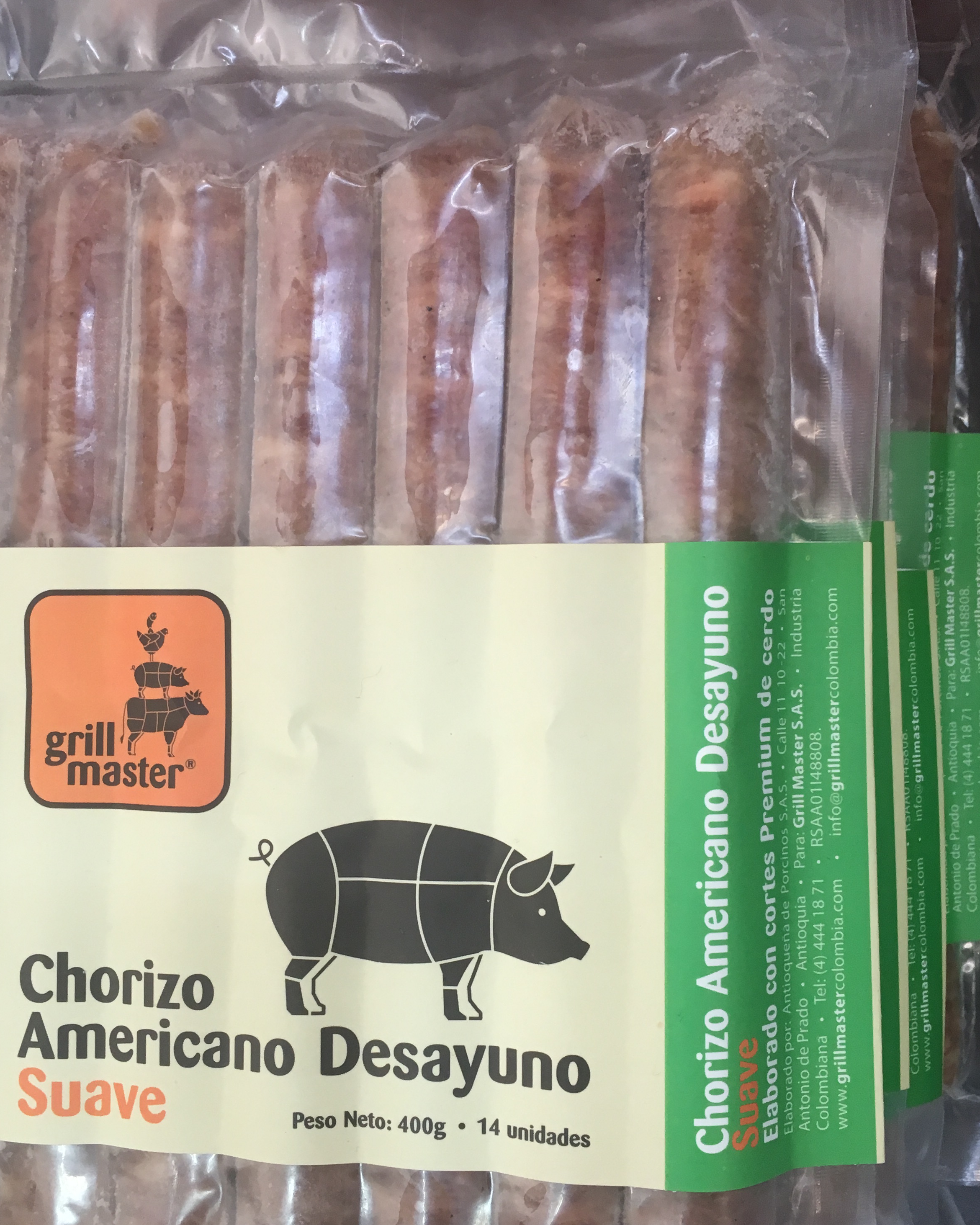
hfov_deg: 38.2
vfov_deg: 46.8
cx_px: 436
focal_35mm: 39
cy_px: 638
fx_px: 1414
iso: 50
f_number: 2.2
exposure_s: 1/30
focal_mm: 4.15
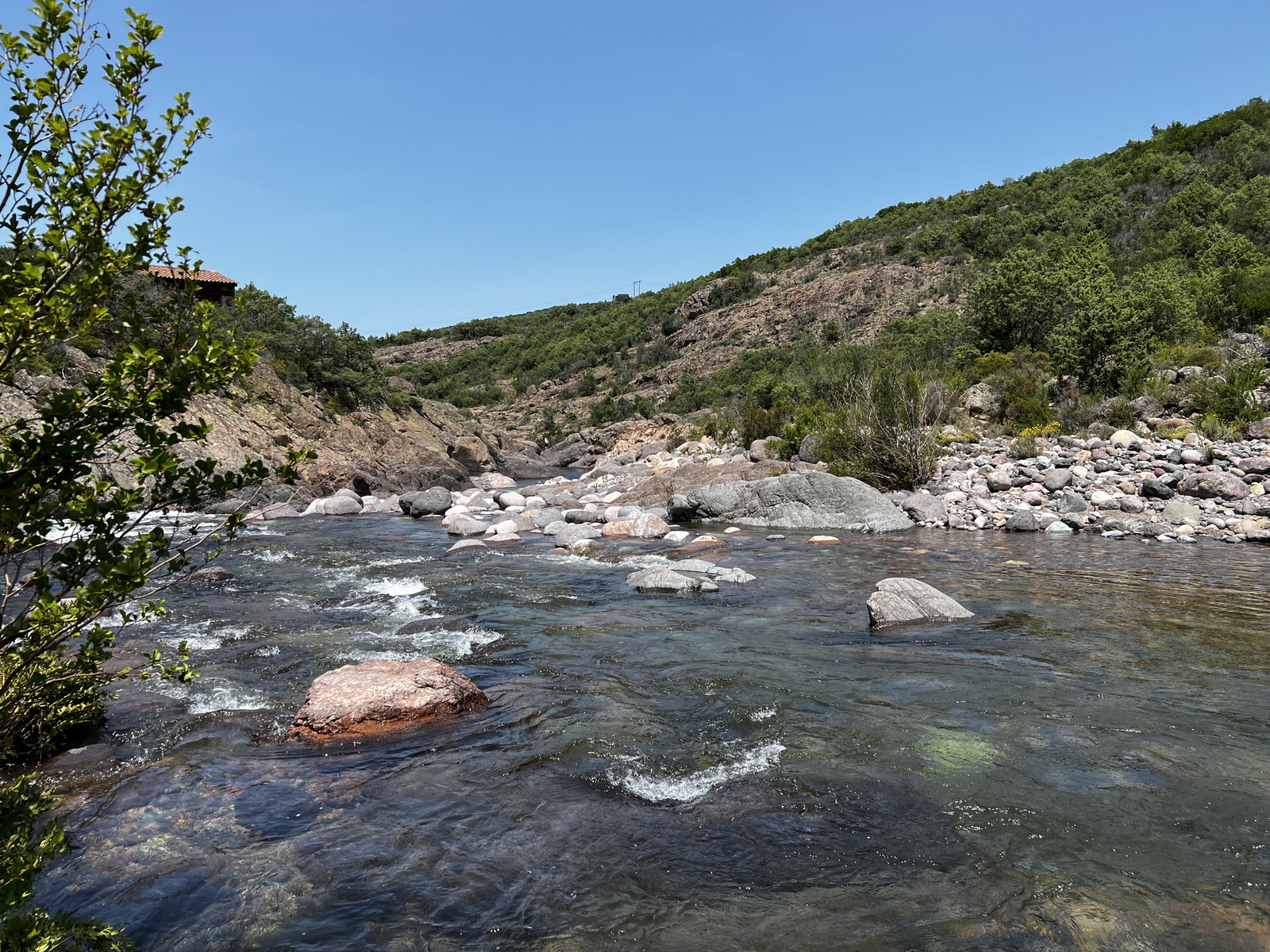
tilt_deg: -3.9
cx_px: 635
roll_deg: +0.7
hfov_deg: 67.3
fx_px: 954
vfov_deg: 53.1
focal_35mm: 26
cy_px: 476
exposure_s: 1/3704
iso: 50
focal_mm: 5.7
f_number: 1.5
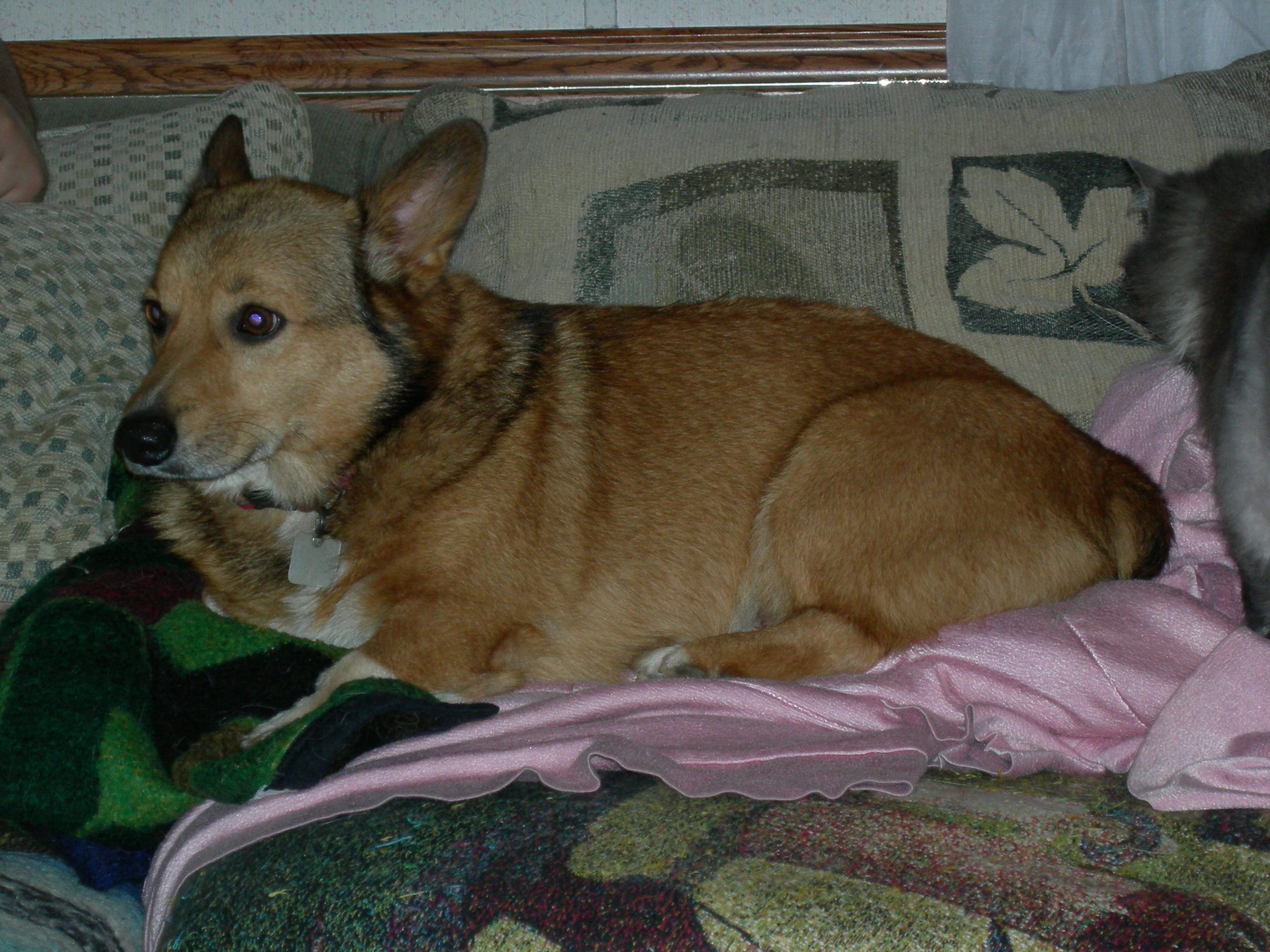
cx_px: 635
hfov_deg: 15.6
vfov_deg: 11.8
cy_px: 476
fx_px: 4623
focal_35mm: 126
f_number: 5.2
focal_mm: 26.3
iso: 200
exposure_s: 1/120
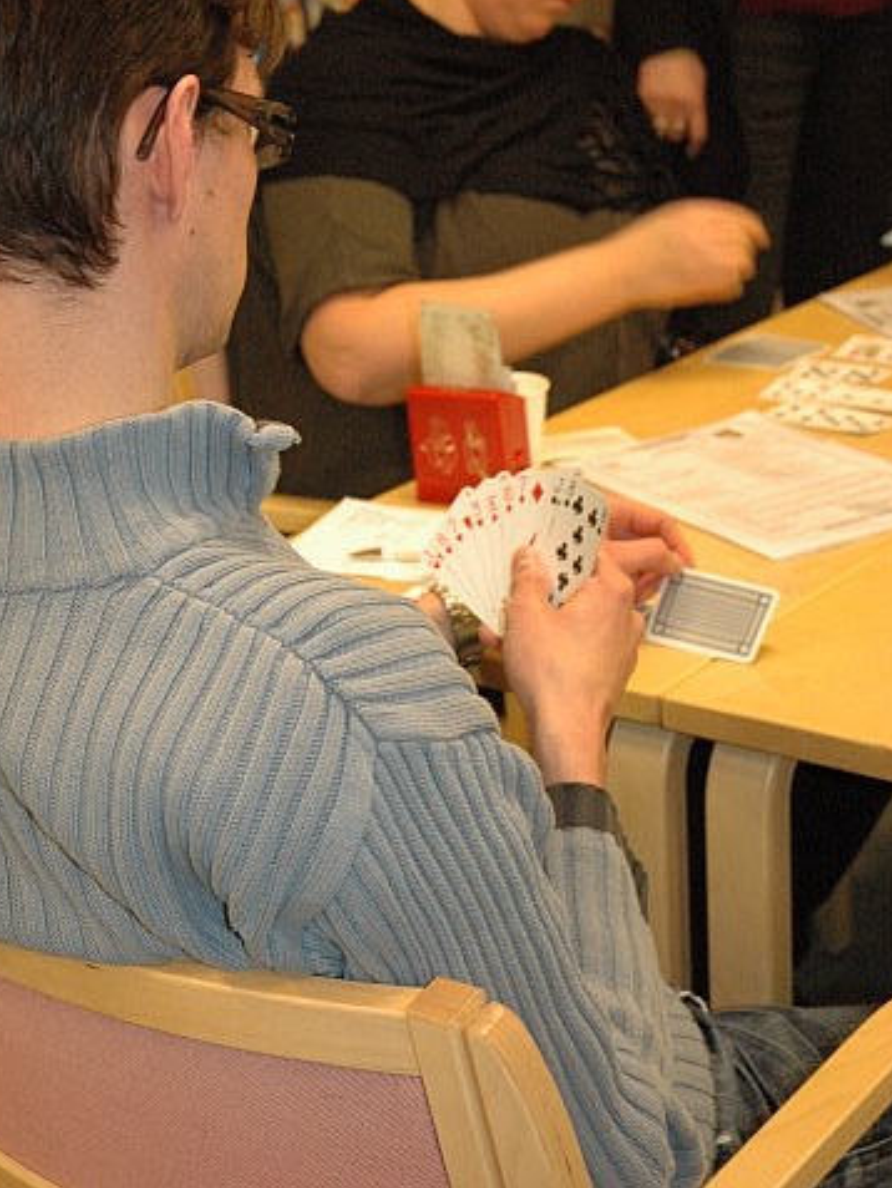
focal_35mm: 80
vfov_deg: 24.3
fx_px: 2747
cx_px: 401
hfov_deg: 18.4
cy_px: 446
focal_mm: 44
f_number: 5
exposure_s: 1/80
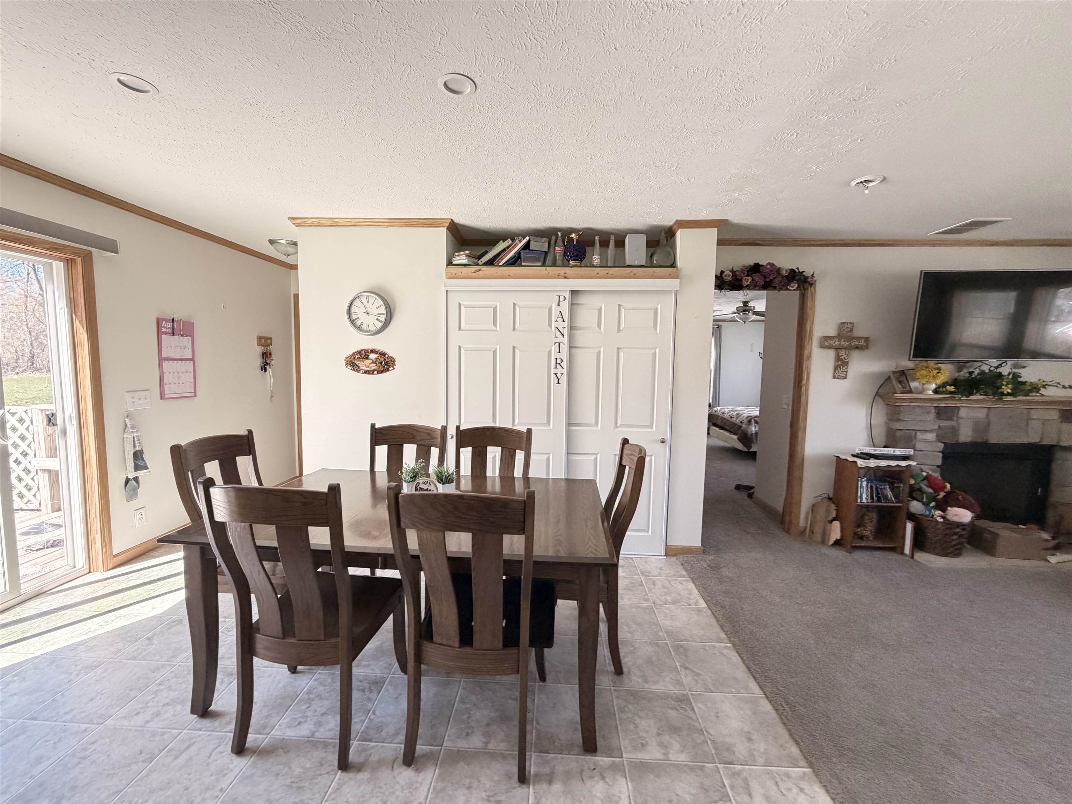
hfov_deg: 102.1
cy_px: 402
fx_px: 434
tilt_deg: -4.3
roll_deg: -0.4
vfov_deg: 85.7
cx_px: 536
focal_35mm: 14
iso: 320
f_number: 2.2
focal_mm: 2.22
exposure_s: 1/116
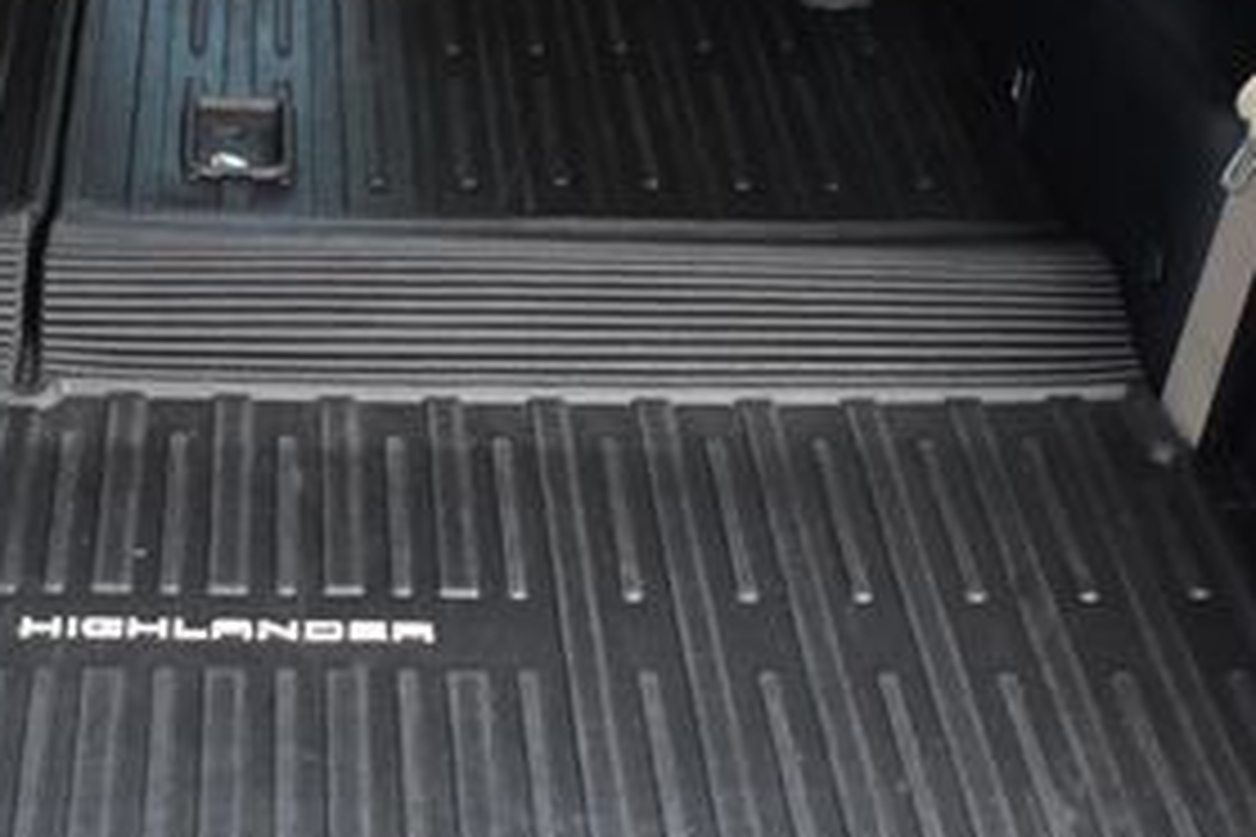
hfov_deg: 31.7
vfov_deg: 21.8
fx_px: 2163
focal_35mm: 62
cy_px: 603
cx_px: 297
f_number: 5.6
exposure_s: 1/15
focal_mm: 18
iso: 1600
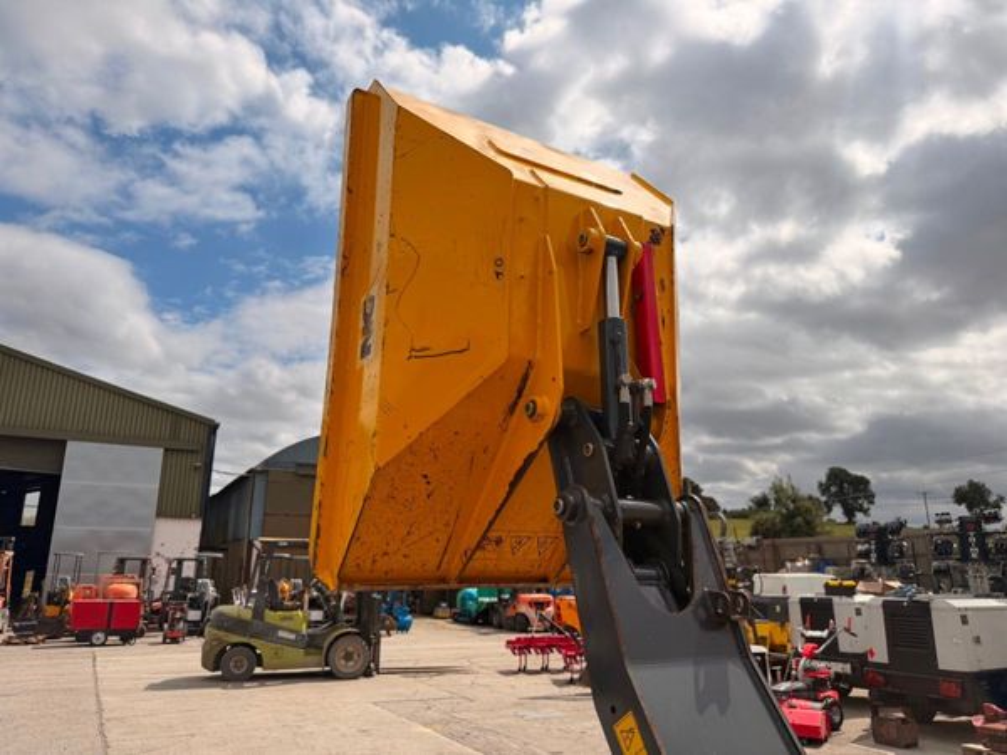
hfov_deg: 71.6
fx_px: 698
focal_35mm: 24
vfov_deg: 56.8
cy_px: 378
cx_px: 504
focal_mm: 6.76
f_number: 1.78
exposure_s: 1/9091
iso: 125
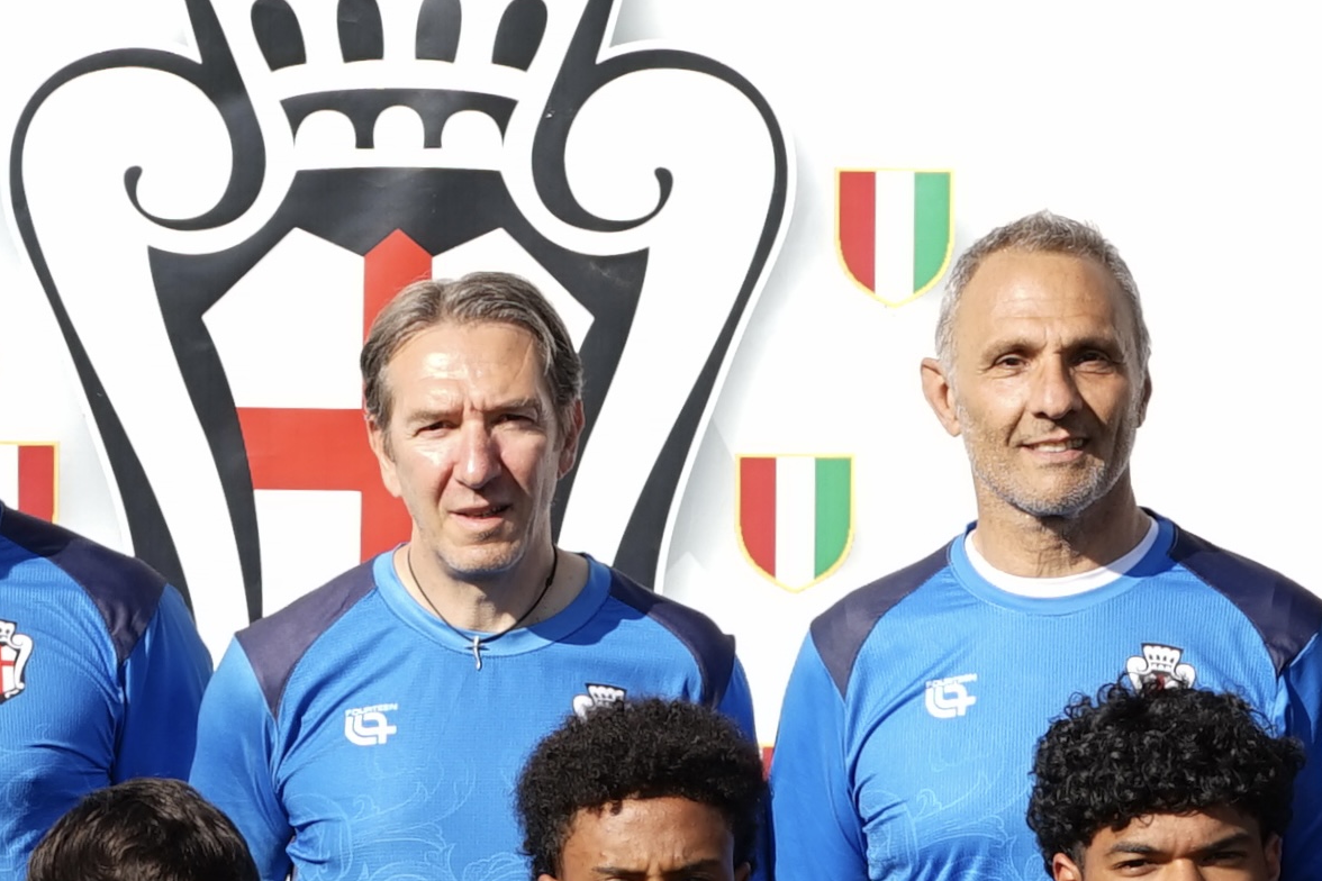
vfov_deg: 4.8
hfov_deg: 7.2
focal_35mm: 286
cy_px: 1559
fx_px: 10502
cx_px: 361
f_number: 7.1
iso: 64
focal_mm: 70
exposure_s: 1/160
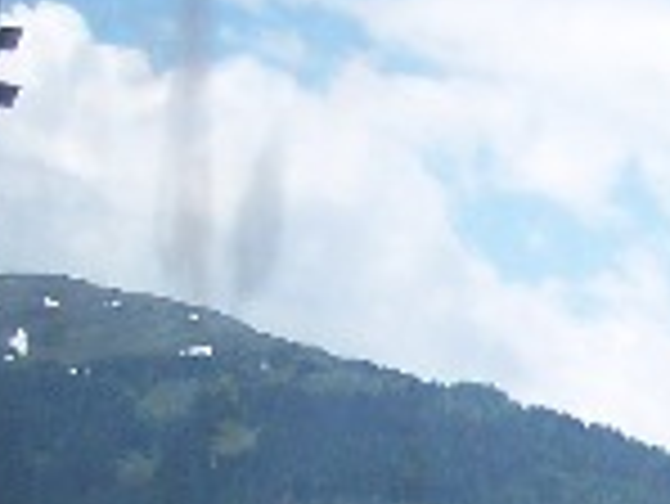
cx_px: 1376
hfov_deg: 9.1
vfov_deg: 7.2
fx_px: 3952
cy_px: 702
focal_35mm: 204
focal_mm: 8
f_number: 2.8
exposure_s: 1/500
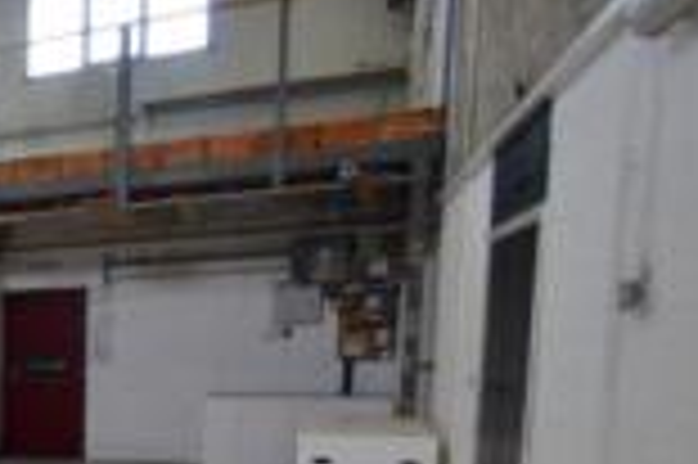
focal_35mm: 46
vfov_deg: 28.0
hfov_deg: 30.5
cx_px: -270
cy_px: 421
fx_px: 891
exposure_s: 1/60
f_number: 5
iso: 800
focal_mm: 10
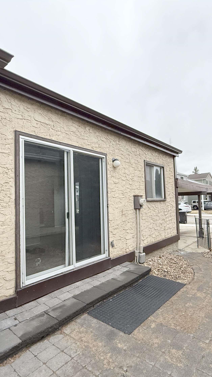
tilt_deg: +3.3
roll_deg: +1.7
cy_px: 191
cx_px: 103
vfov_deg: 83.8
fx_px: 210
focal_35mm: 21
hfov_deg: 53.6
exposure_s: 1/98
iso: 320
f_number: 2.2
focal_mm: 2.22
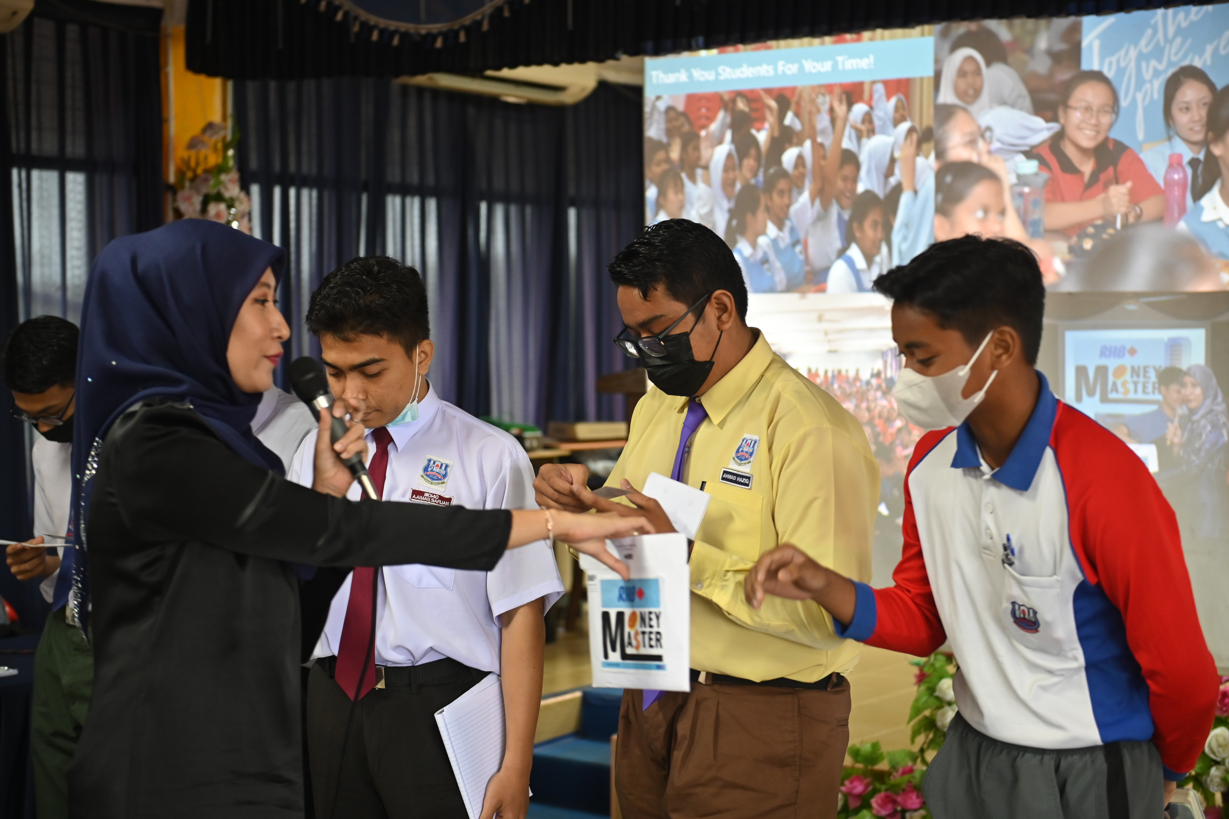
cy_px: 410
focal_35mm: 62
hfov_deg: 32.4
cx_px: 614
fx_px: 2116
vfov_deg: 21.9
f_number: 2.8
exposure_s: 1/100
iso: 1600
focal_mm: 62
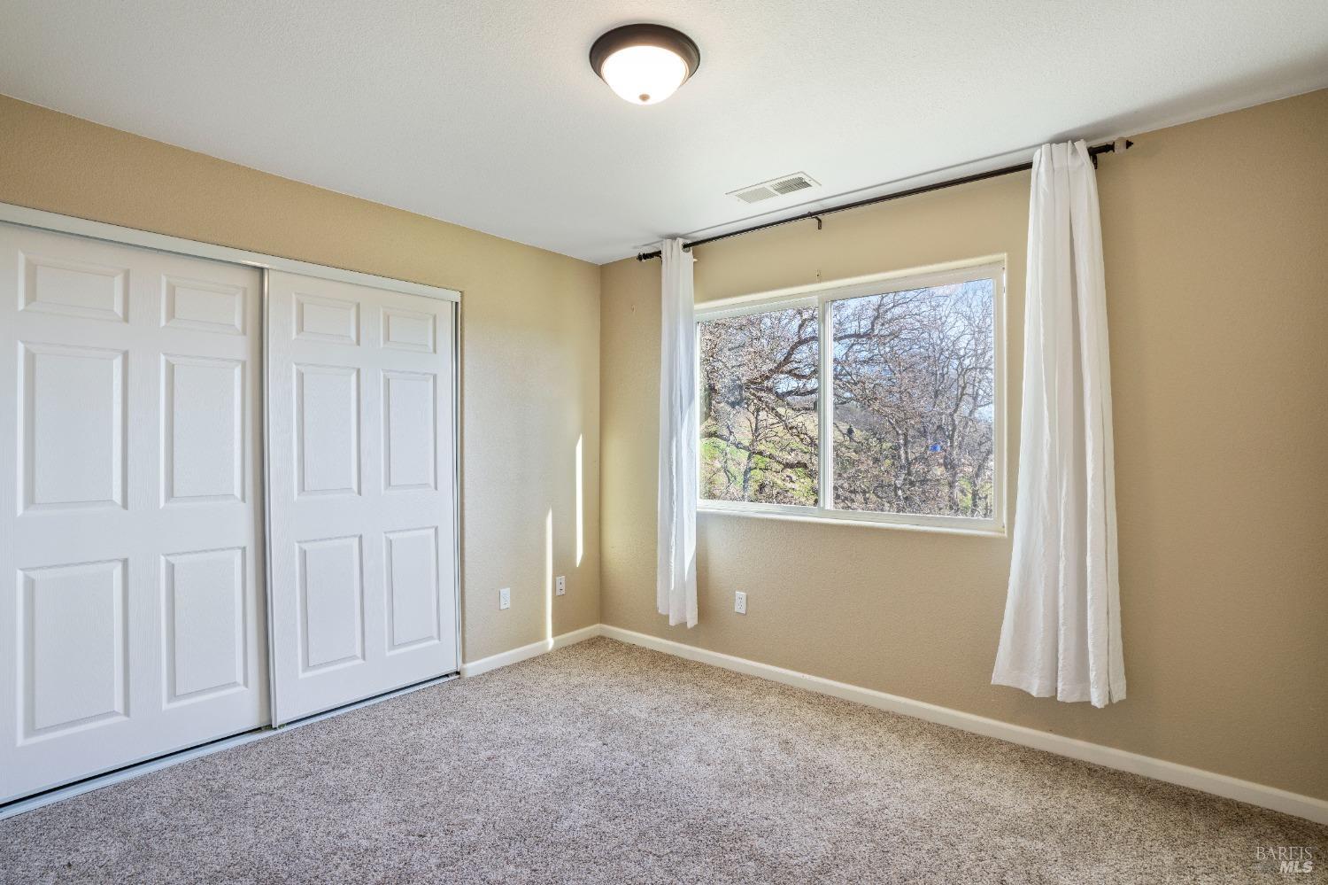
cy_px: 442
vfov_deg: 73.7
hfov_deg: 96.8
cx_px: 664
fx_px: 590
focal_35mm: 16
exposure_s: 1/8
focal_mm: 16
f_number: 9
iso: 250
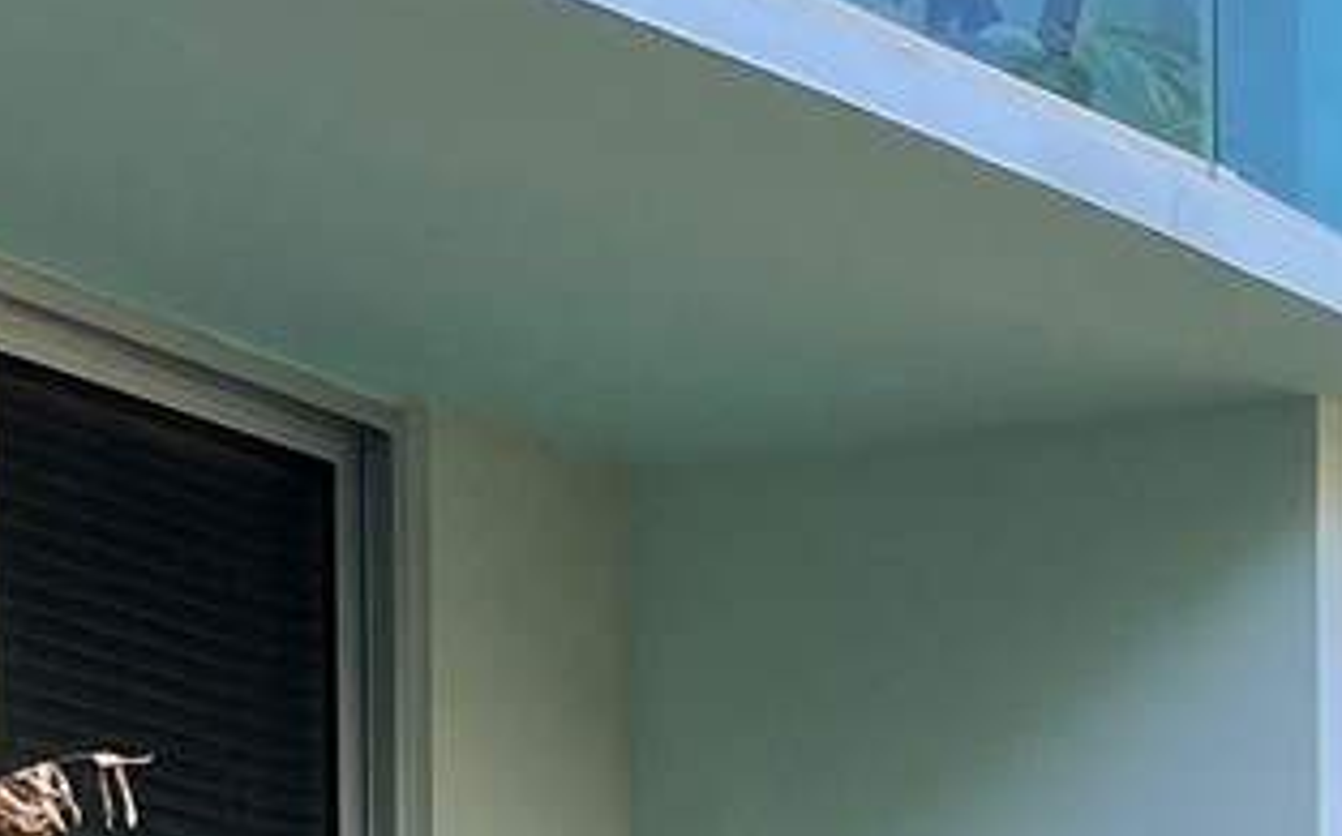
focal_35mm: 141
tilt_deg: -0.8
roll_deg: -1.1
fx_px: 5152
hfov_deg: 13.8
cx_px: 2139
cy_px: 1938
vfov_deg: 8.5
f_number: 1.6
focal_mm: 5.1
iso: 32
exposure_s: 1/359
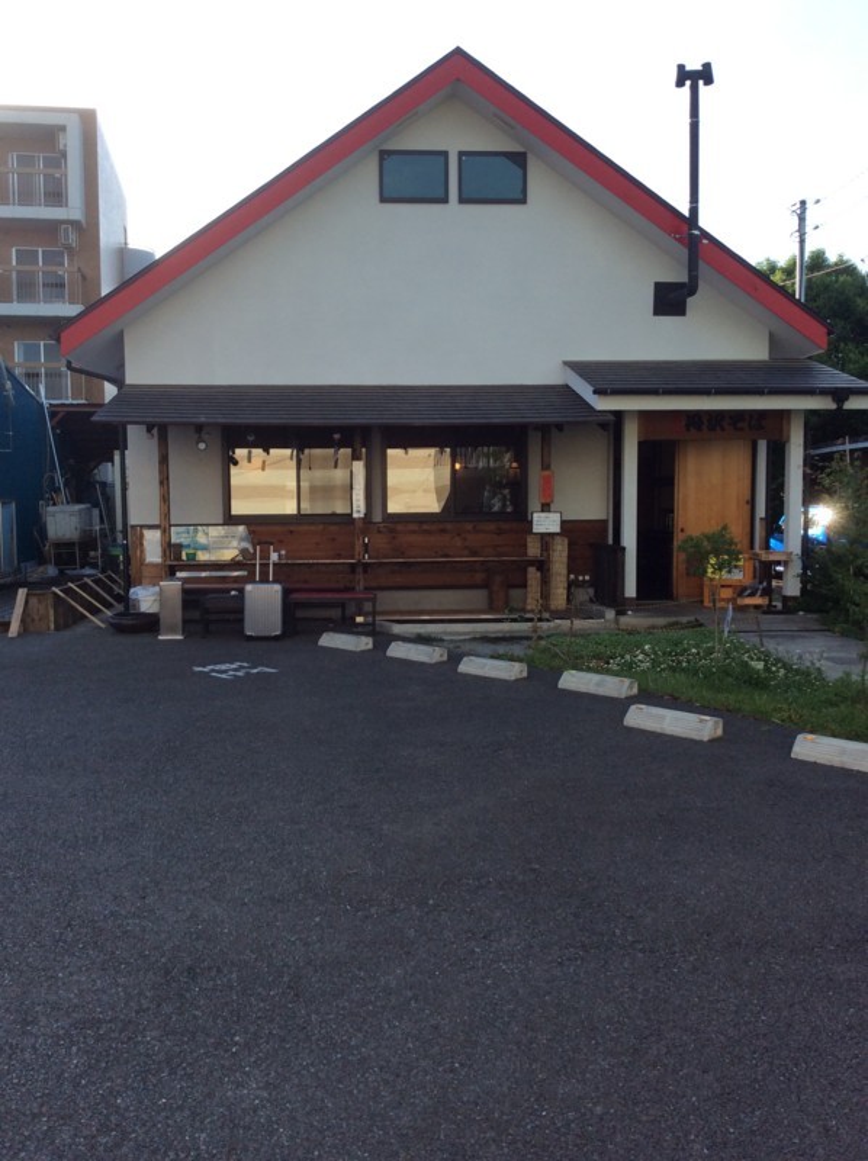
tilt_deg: -5.2
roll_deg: +1.6
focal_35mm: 32
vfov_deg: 56.9
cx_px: 434
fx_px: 1072
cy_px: 580
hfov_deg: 44.1
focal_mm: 3.3
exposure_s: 1/447
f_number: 2.4
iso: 32
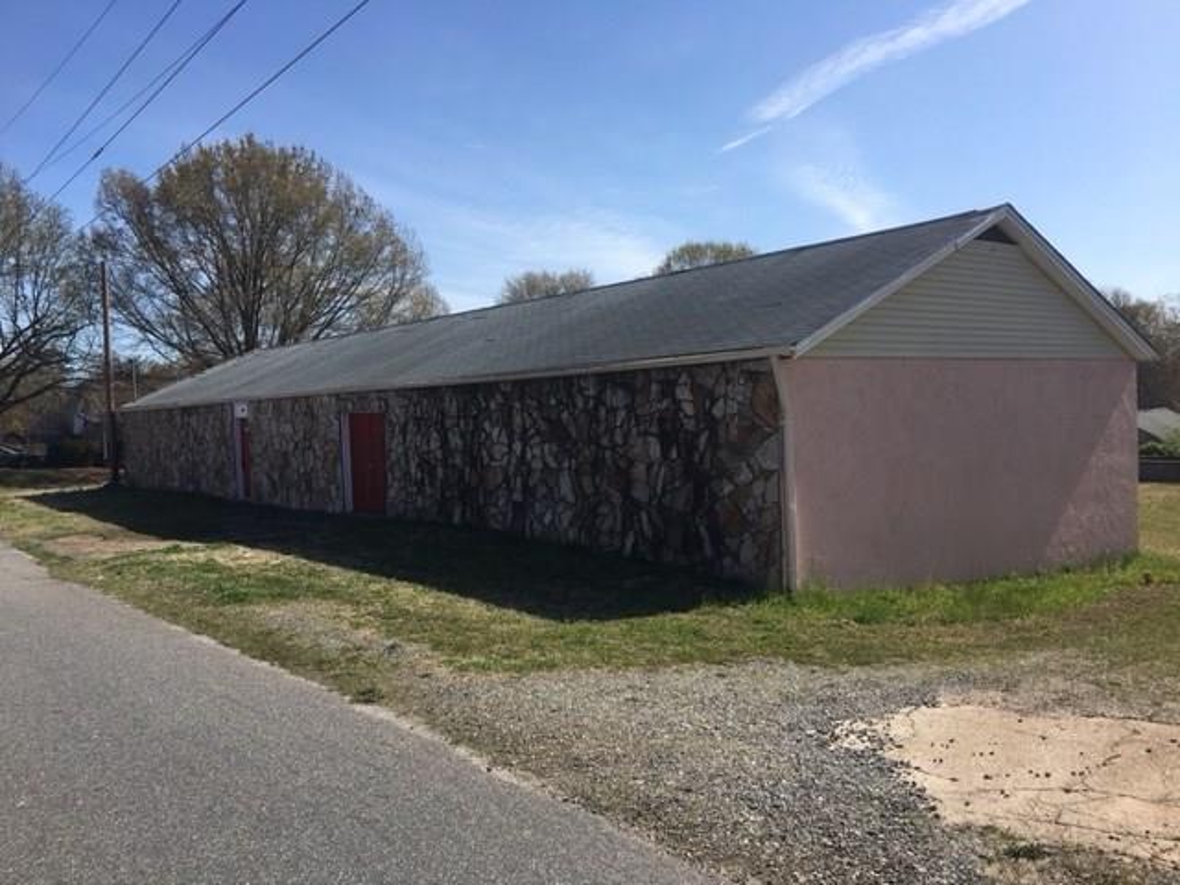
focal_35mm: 29
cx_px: 590
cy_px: 442
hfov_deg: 61.7
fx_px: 989
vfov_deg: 48.2
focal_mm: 4.15
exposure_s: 1/2024
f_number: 2.2
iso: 25
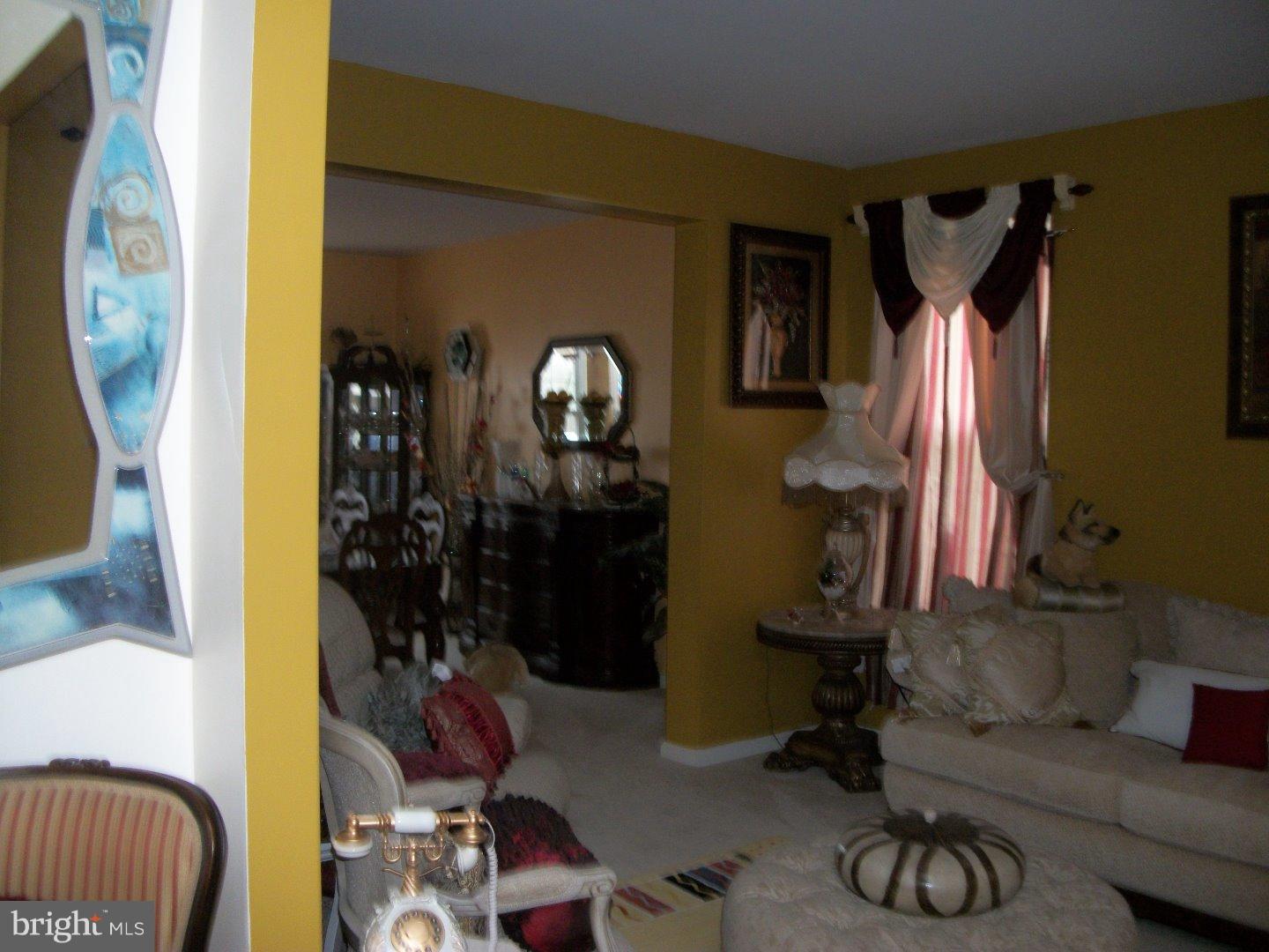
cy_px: 476
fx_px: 1173
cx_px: 634
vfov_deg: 44.2
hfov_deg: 56.8
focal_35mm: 32
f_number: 2.9
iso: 160
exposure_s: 1/30
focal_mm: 5.7
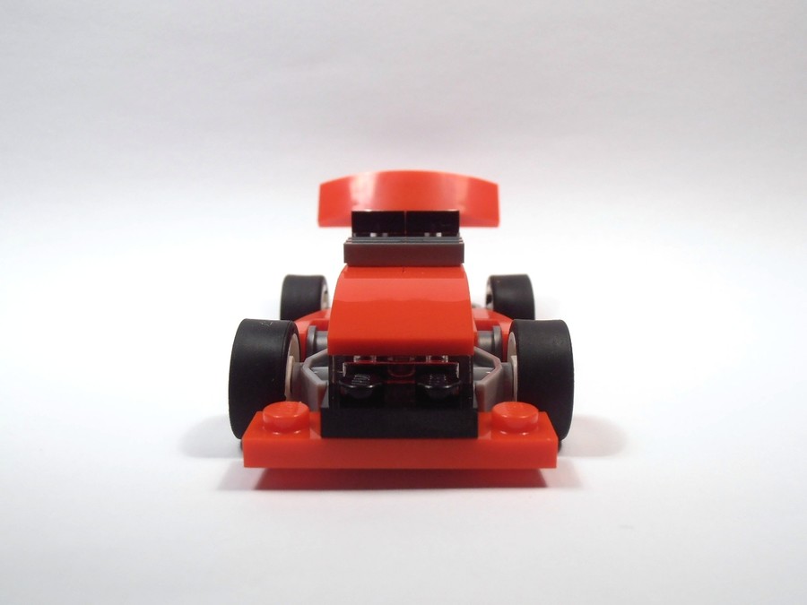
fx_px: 863
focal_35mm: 37
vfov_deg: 38.7
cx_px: 404
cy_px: 302
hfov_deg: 50.1
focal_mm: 6.61
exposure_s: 1/50
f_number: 3.9
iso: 80
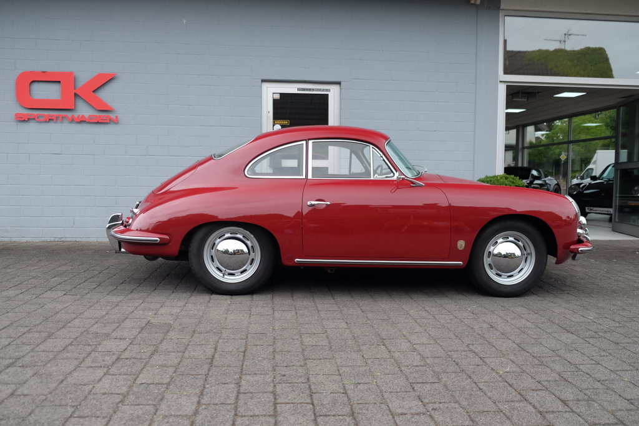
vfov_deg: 45.0
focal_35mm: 29
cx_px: 320
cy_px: 213
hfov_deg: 63.7
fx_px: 515
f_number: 2.8
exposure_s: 1/220
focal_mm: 19.6
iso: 320
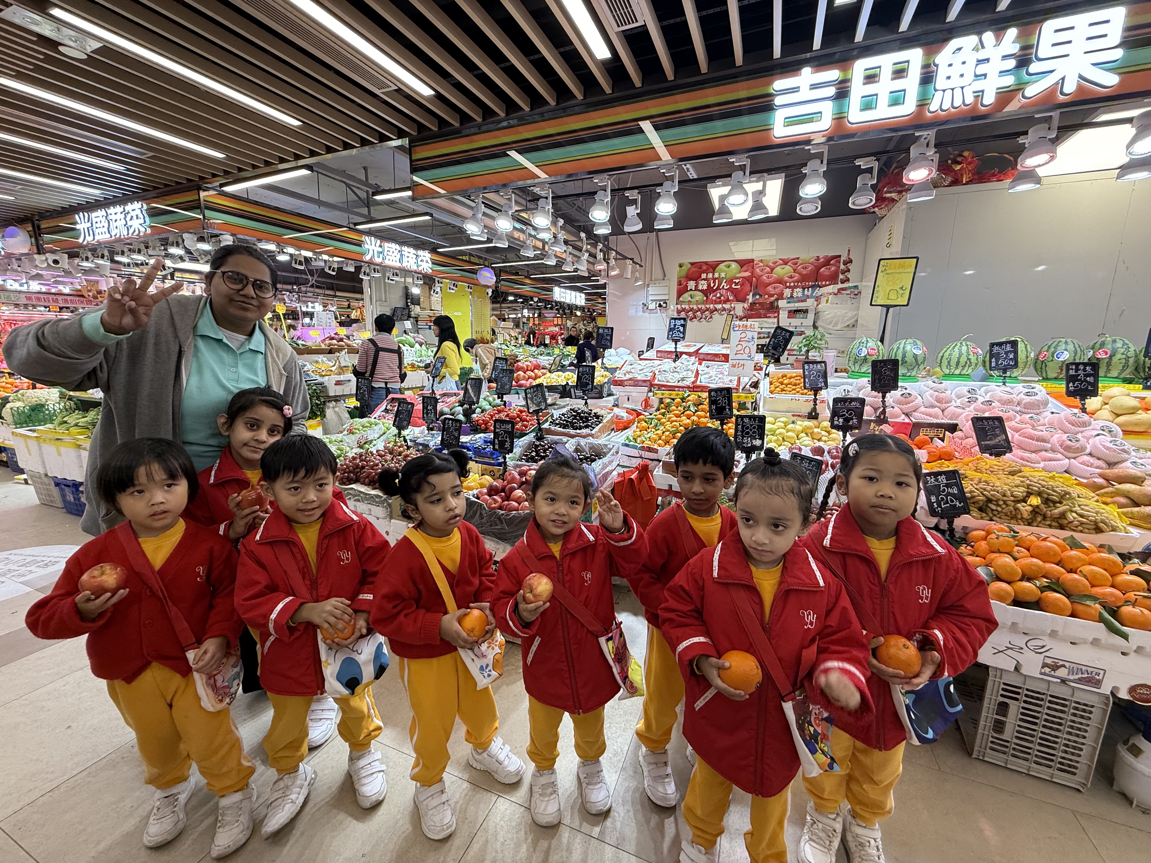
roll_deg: -0.5
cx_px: 576
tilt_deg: -10.4
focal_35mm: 14
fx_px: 466
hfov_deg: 102.1
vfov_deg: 85.7
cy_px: 432
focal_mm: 2.22
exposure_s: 1/100
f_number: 2.2
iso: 125
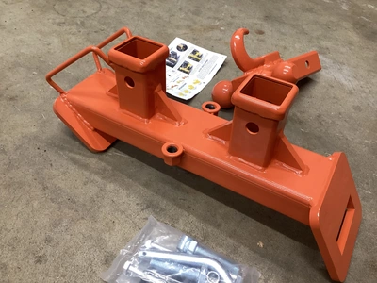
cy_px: 142
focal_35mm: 31
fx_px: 338
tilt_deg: -44.0
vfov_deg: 45.4
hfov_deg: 58.4
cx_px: 188
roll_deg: -6.2
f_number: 2.4
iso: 200
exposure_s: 1/60
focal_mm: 3.3
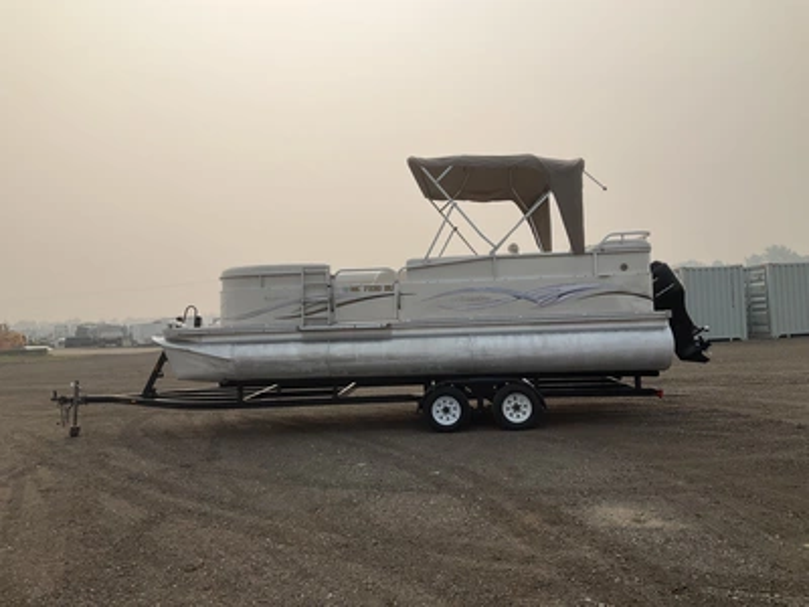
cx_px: 404
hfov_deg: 61.7
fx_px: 678
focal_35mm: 29
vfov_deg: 48.2
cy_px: 304
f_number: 1.8
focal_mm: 3
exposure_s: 1/3788
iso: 25
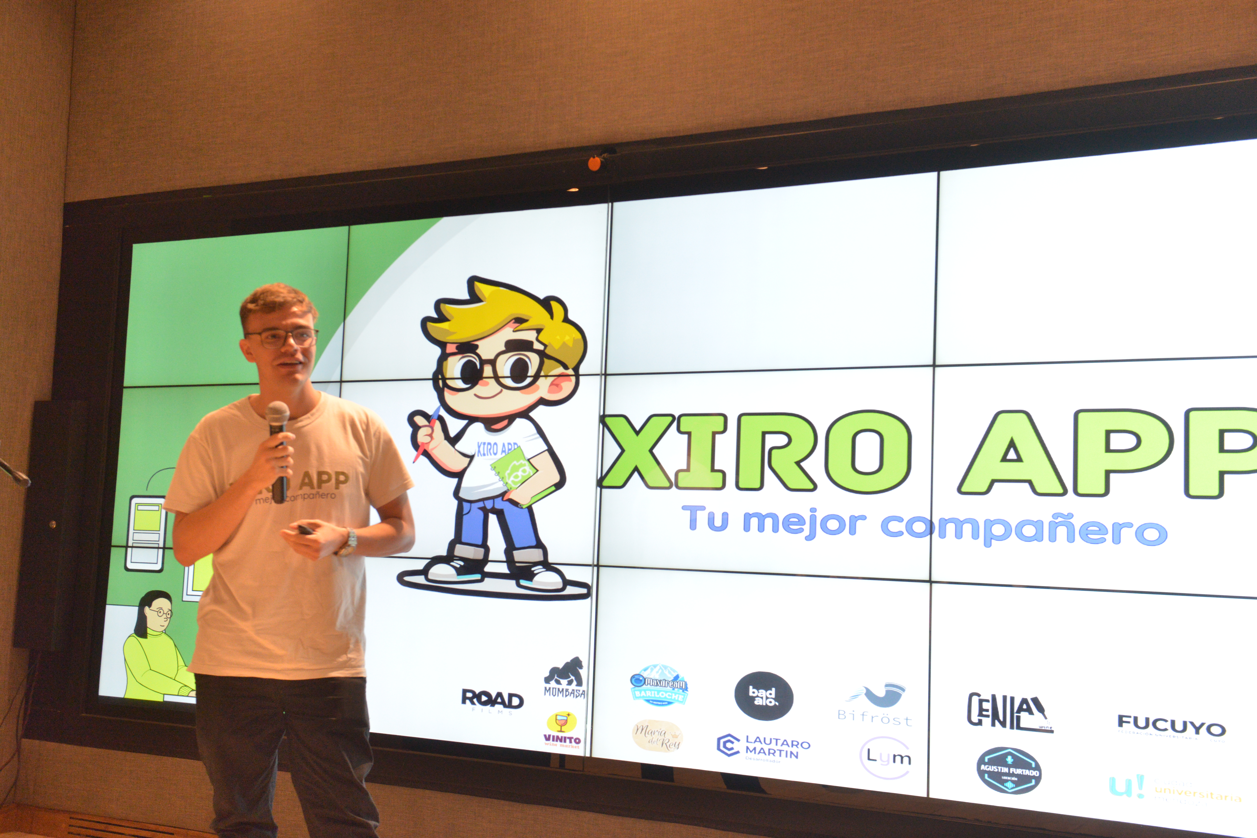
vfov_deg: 31.9
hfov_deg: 46.4
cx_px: 628
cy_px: 419
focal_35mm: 42
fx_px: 1466
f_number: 4.5
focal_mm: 42
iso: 3200
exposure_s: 1/160
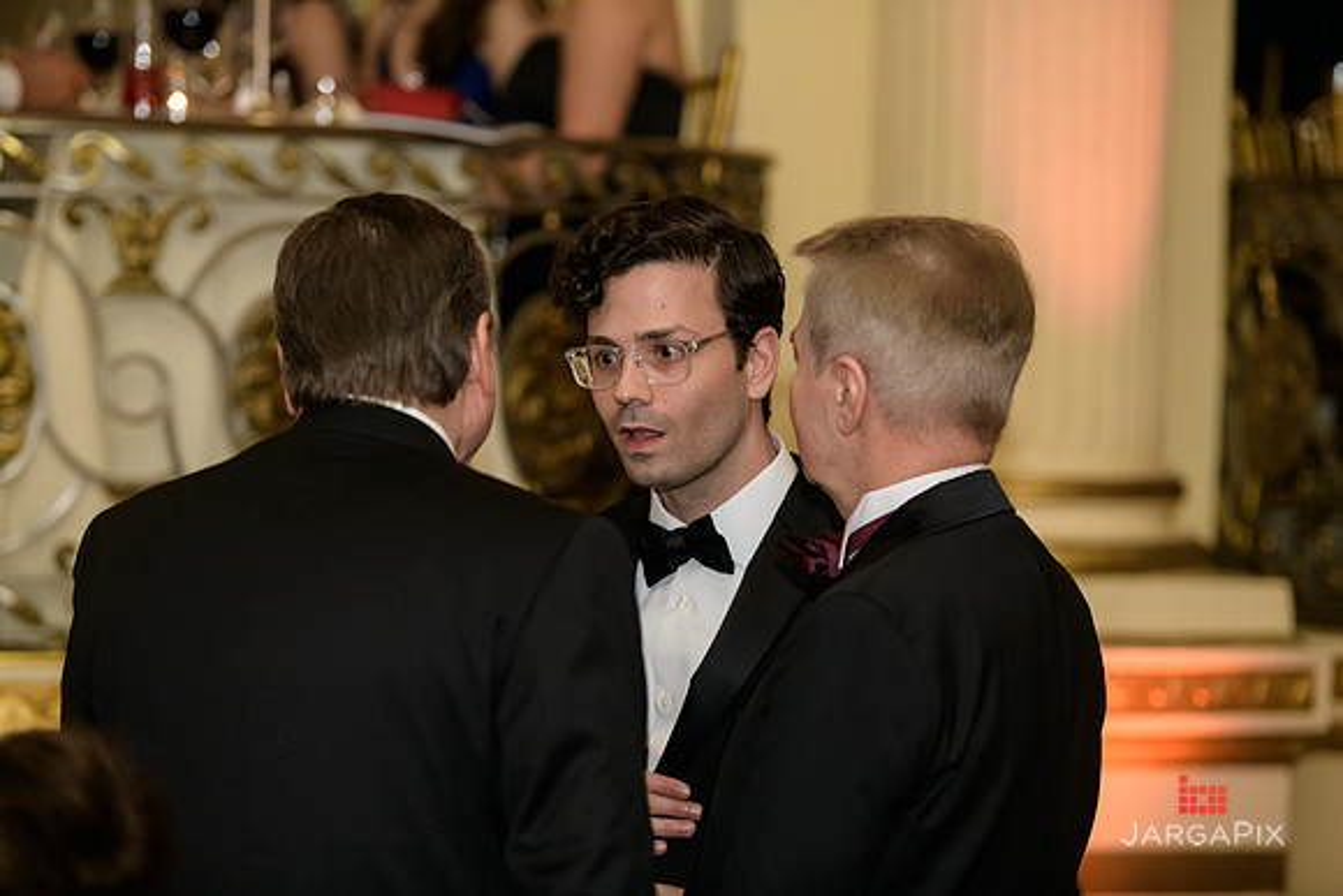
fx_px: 5037
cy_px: 448
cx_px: 672
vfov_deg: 10.2
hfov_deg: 15.2
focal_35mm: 135
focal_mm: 135
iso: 1600
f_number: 3.2
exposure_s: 1/125
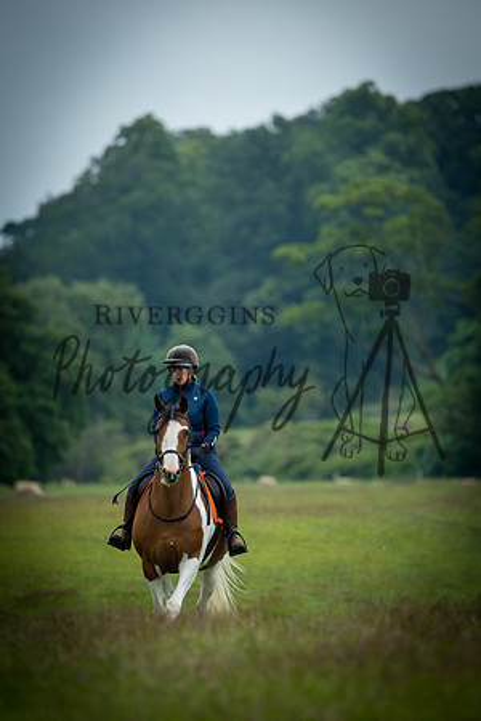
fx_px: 9018
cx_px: 240
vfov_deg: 4.6
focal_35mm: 450
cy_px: 360
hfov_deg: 3.1
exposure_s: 1/1000
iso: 250
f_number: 4
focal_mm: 300
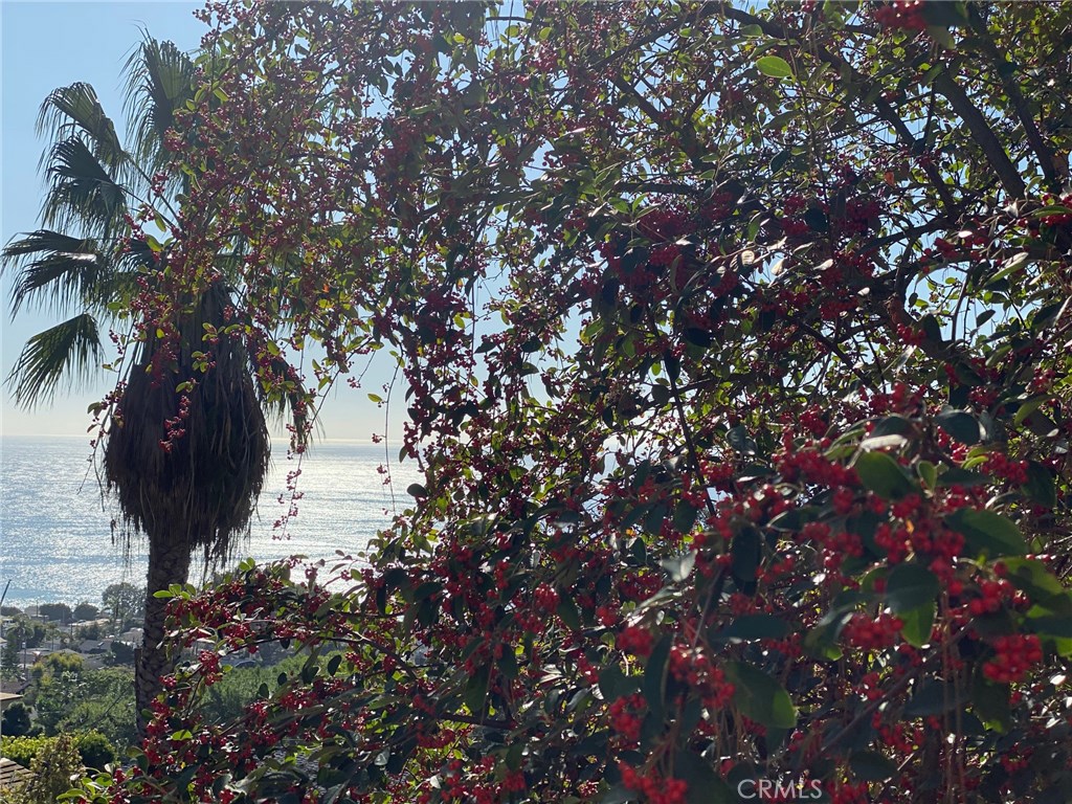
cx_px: 536
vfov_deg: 28.0
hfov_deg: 36.8
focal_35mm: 52
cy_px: 402
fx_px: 1610
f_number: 2
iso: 20
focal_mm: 6
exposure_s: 1/1916
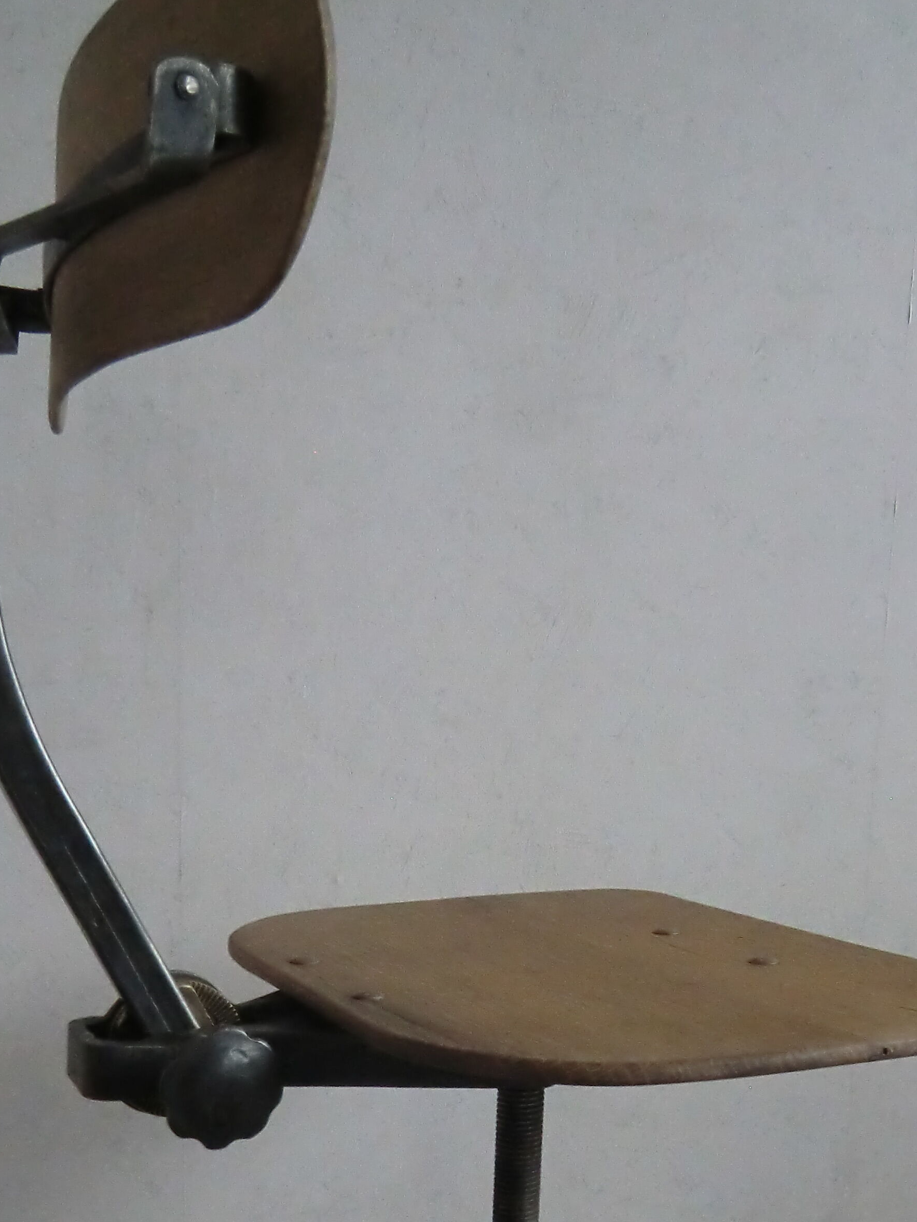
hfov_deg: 32.9
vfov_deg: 40.9
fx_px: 1554
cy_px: 1003
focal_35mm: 44
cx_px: 462
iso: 500
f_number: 3.2
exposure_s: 1/60
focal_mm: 4.3
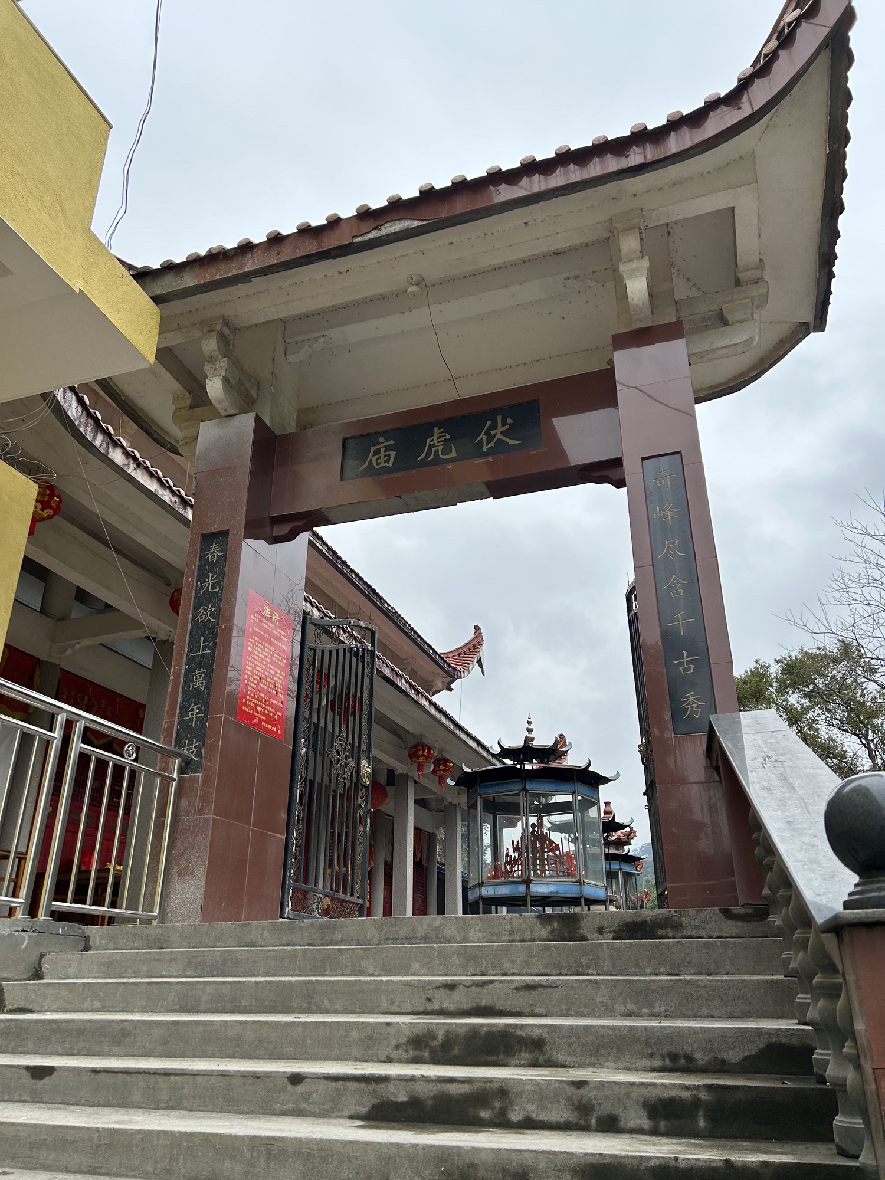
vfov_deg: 67.3
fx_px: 886
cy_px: 590
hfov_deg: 53.1
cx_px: 442
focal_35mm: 26
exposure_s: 1/1135
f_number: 1.5
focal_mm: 5.7
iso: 50
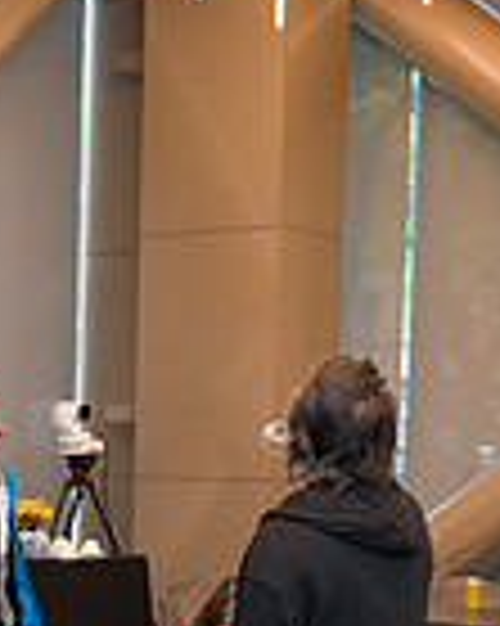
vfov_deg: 19.9
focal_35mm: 94
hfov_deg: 15.7
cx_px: -99
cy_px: 585
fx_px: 1741
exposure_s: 1/200
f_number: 3.2
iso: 400
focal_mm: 24
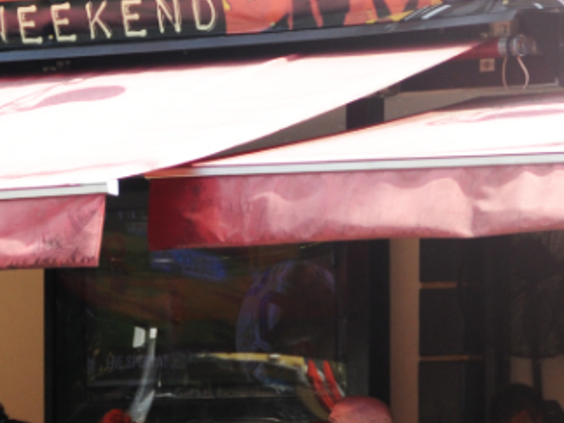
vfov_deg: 3.7
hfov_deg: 4.9
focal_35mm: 401
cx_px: 63
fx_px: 6531
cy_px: 320
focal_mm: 90
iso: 250
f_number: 7.1
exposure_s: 1/320
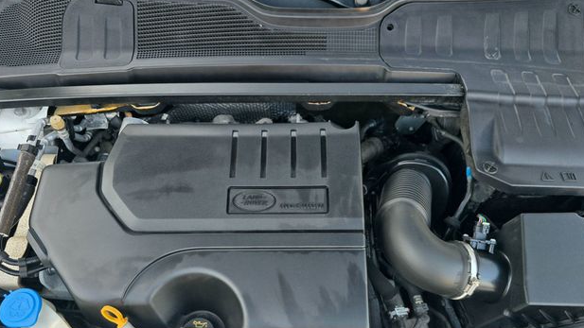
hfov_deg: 71.9
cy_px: 210
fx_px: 403
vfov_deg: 43.9
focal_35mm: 26
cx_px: 293
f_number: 1.7
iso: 80
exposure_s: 1/180
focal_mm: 6.3
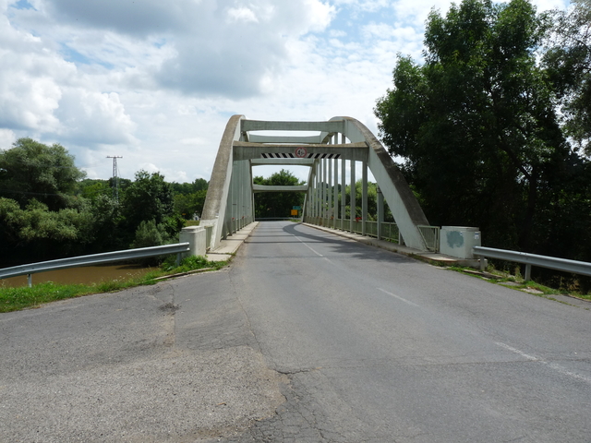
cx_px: 296
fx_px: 461
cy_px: 222
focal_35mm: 27
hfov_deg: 65.3
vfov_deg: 51.4
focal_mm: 4.8
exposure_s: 1/500
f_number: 6.3
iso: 100
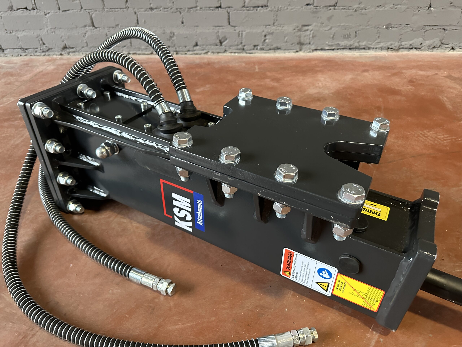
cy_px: 174
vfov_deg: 56.8
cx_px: 231
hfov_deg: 71.6
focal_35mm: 24
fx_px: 320
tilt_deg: -35.3
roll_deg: +1.7
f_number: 1.78
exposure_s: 1/50
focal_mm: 6.86
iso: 640
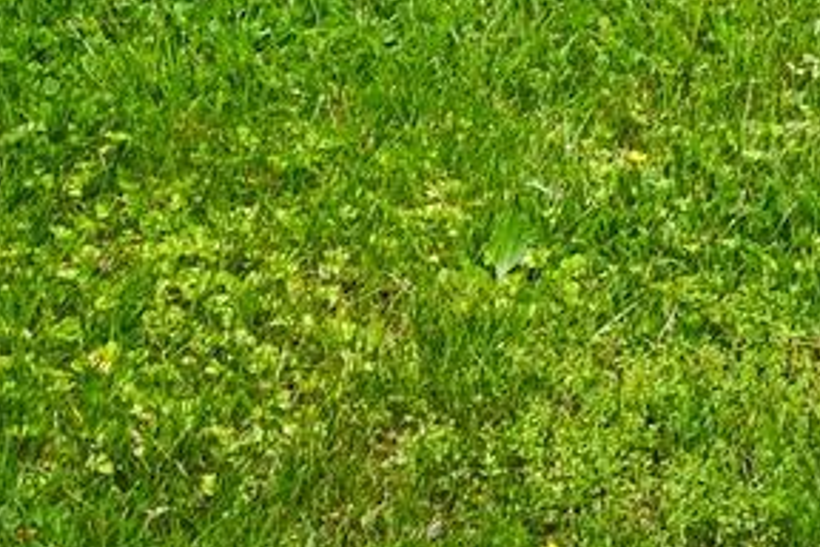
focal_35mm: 142
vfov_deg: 7.7
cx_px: 1839
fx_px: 3234
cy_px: -1366
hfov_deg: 12.1
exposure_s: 1/640
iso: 800
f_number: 8
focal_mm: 20
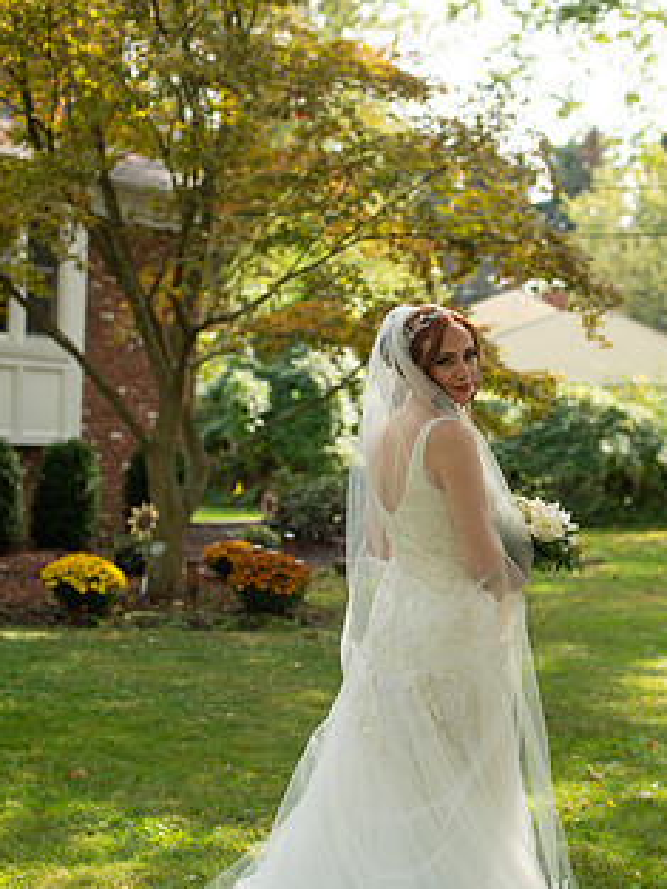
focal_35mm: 69
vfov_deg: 28.1
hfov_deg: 21.3
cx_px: 402
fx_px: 1771
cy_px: 537
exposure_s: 1/1600
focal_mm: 50
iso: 320
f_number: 3.2
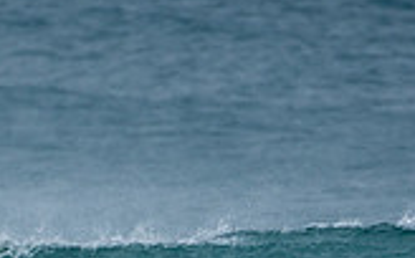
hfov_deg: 0.8
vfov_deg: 0.5
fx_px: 30631
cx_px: 144
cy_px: 454
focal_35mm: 2712
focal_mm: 500
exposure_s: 1/1250
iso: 280
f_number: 5.6
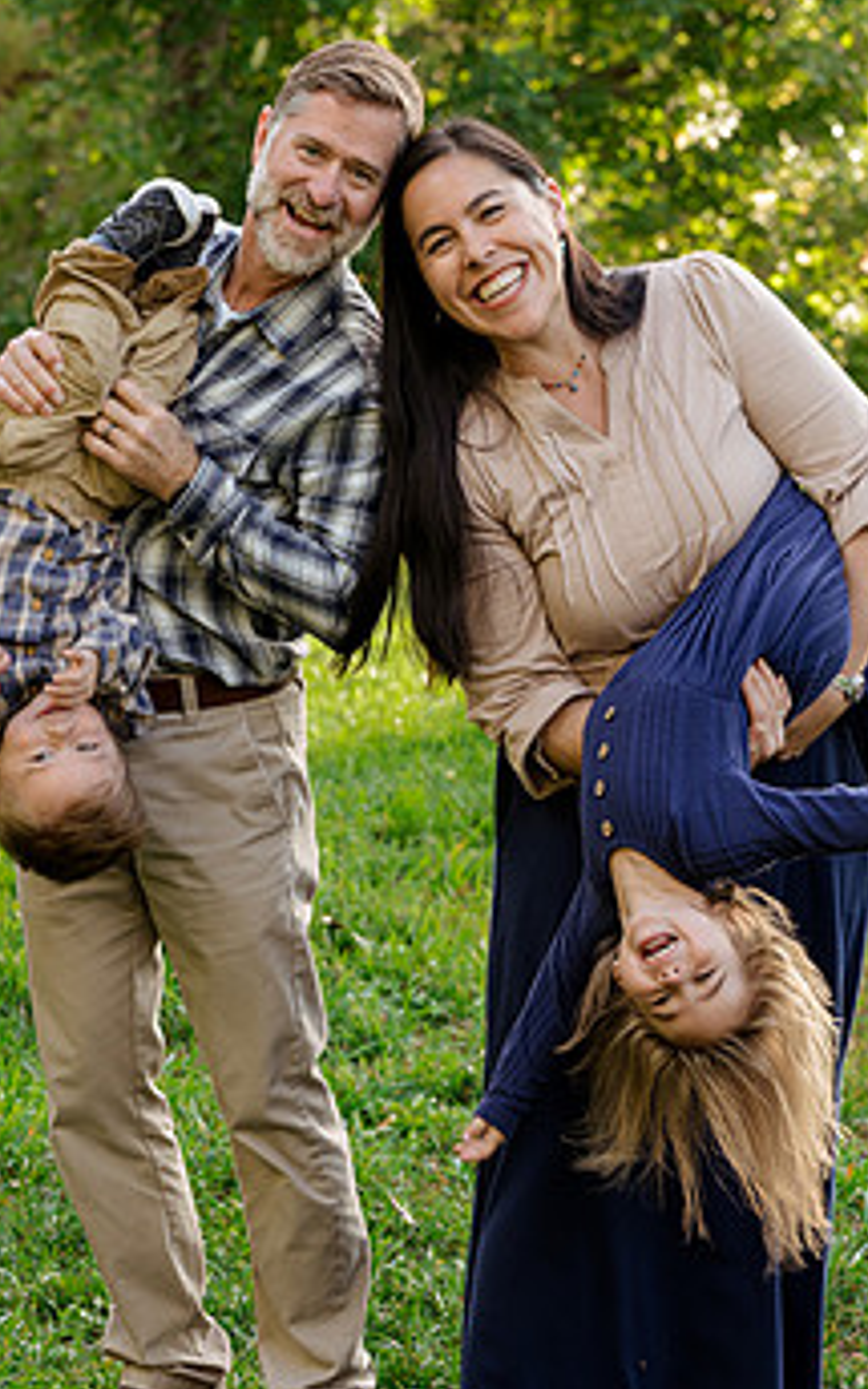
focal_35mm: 108
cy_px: 719
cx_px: 379
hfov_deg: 12.1
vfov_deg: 19.3
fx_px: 4088
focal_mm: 81
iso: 640
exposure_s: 1/200
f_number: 5.6
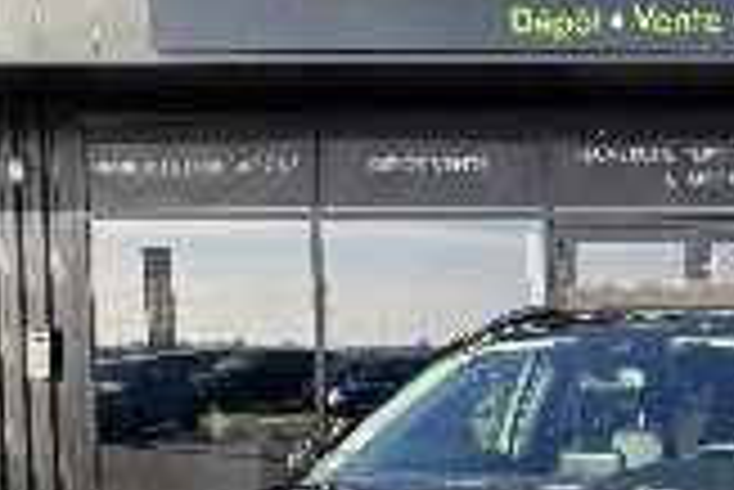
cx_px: 698
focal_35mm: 69
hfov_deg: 27.8
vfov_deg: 19.4
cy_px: 436
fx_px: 1408
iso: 50
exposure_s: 1/615
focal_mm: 5.96
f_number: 1.6
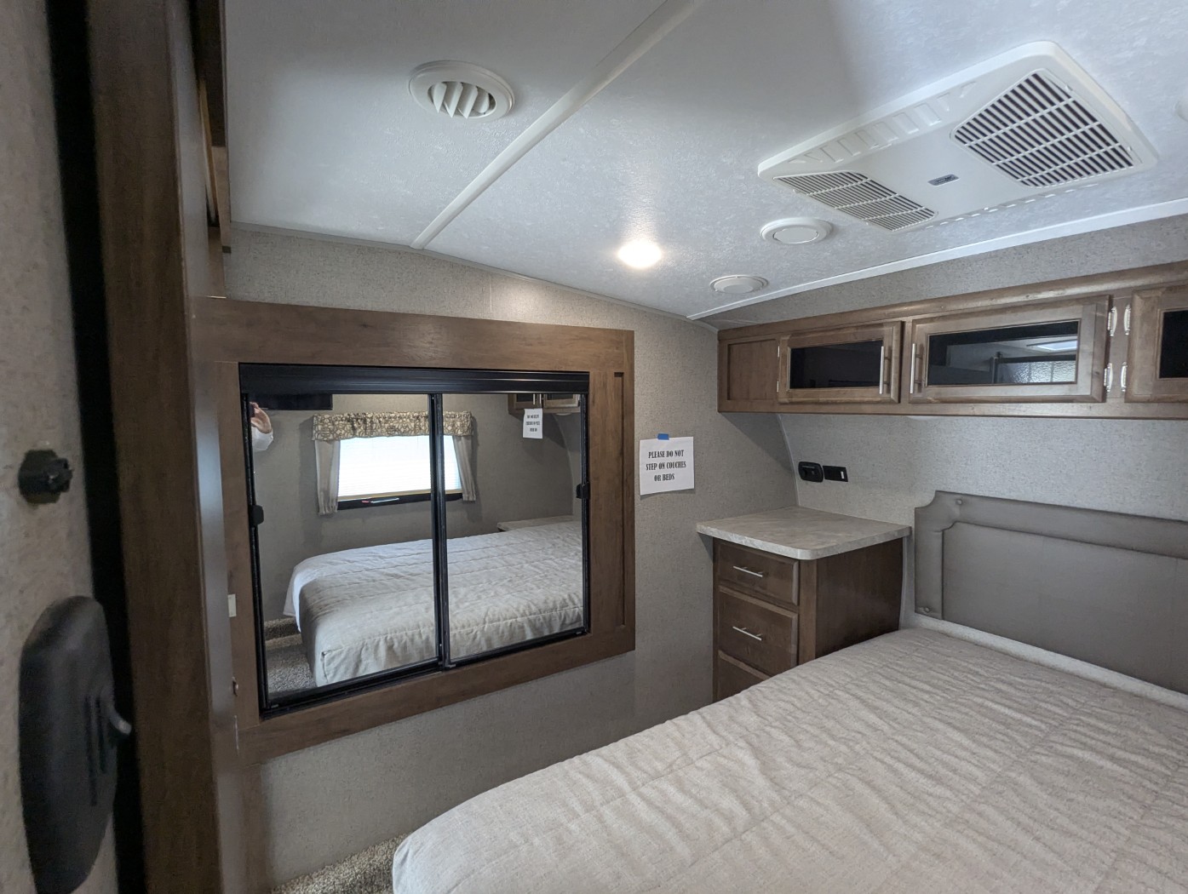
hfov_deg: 94.4
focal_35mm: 16
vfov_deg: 78.2
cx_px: 594
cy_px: 447
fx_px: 550
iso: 309
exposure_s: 1/64.4
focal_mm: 2.35
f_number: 2.2
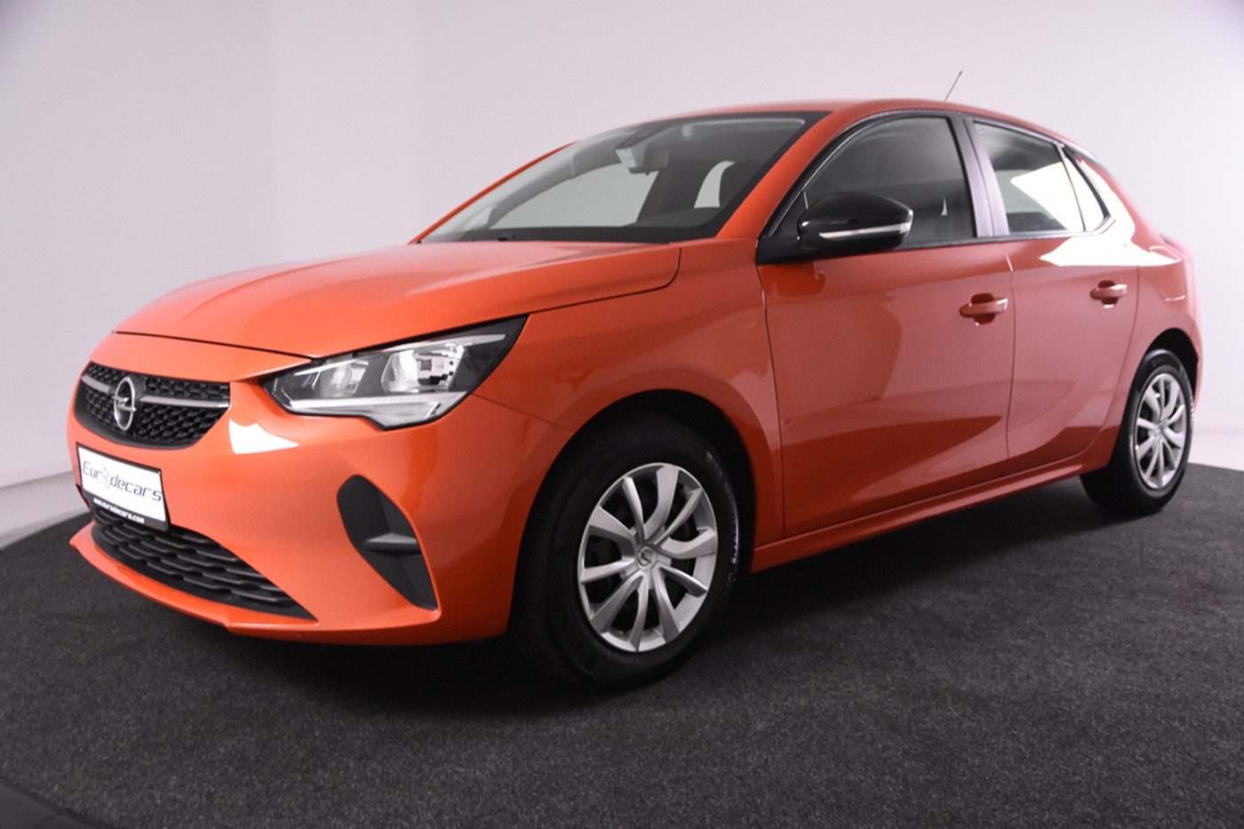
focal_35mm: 36
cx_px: 622
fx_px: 1244
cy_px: 414
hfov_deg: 53.1
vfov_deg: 36.9
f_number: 4
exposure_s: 1/60
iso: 1600
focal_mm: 24
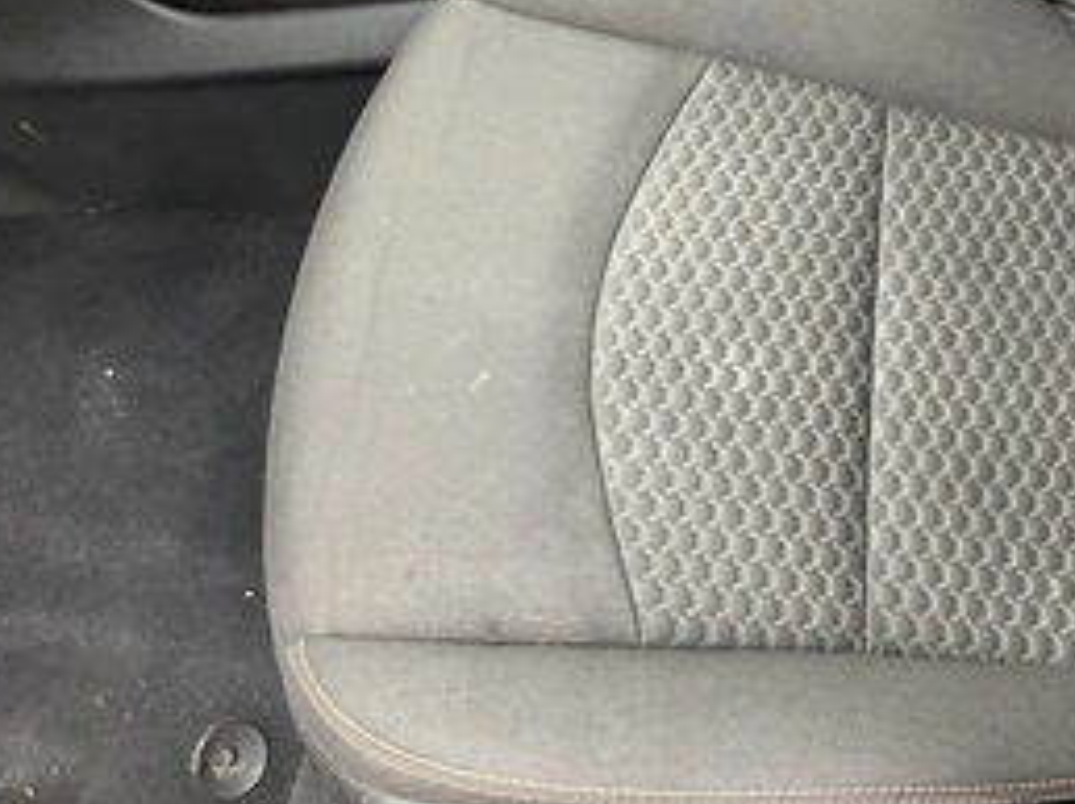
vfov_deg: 32.1
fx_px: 1396
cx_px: 775
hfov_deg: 41.2
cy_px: 371
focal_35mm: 45
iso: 64
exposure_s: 1/82
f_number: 1.8
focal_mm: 3
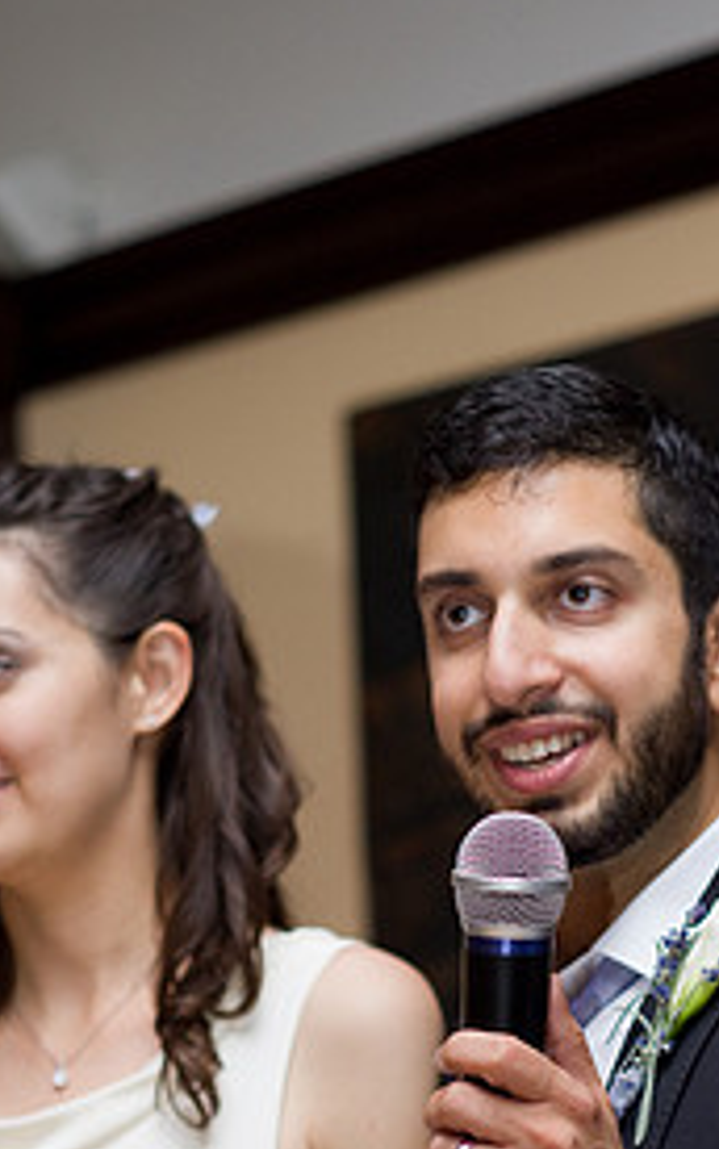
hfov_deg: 10.5
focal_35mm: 125
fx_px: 3917
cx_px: 345
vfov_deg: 16.6
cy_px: 852
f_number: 2.8
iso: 400
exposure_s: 1/180
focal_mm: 50
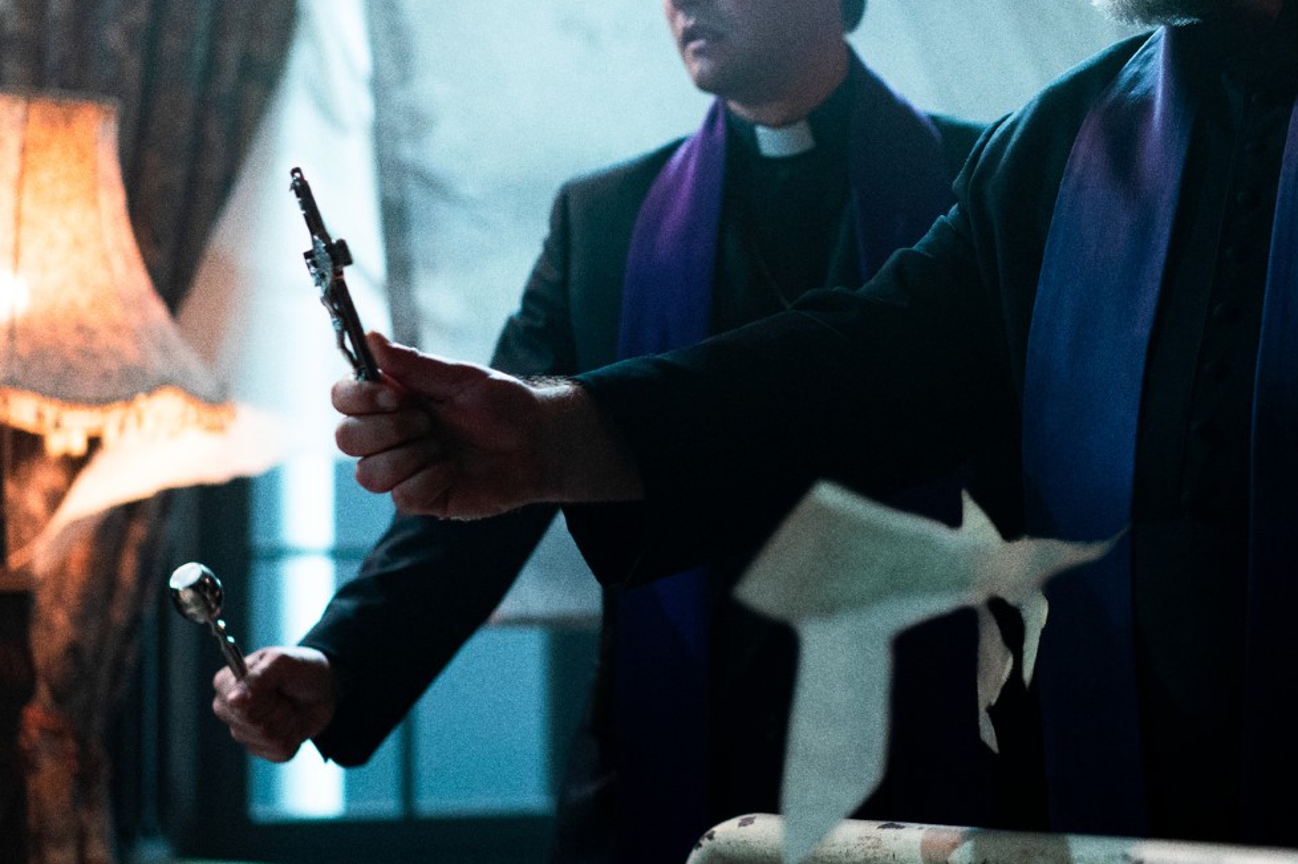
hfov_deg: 22.5
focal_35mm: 90
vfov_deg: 15.2
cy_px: 313
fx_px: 3243
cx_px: 925
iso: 2500
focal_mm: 55
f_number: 2.2
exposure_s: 1/160
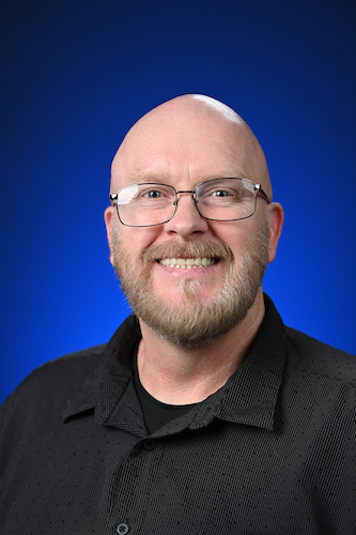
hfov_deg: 8.6
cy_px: 268
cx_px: 178
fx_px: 2375
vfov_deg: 12.8
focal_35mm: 160
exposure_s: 1/200
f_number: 4
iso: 125
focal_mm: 160
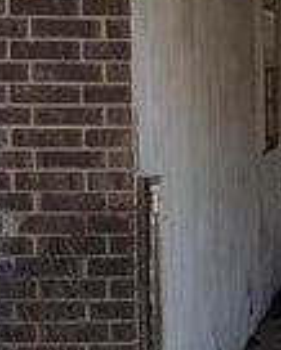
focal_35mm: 124
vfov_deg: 15.5
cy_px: 161
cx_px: 521
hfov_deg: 11.5
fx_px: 1288
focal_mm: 5.96
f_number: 1.6
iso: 50
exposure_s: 1/1364
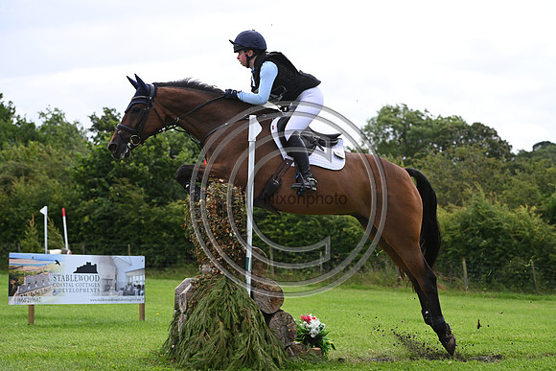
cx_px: 278
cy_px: 186
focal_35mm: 102
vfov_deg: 13.4
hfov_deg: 20.0
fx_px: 1576
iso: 360
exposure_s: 1/1250
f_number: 4.5
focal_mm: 102
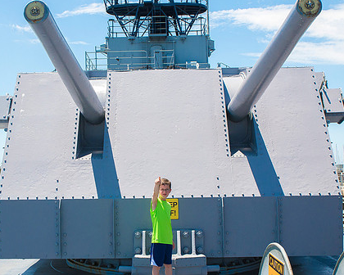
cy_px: 166
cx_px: 137
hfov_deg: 35.2
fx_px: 540
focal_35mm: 53
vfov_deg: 28.5
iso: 800
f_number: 13
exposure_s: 1/640
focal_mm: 32
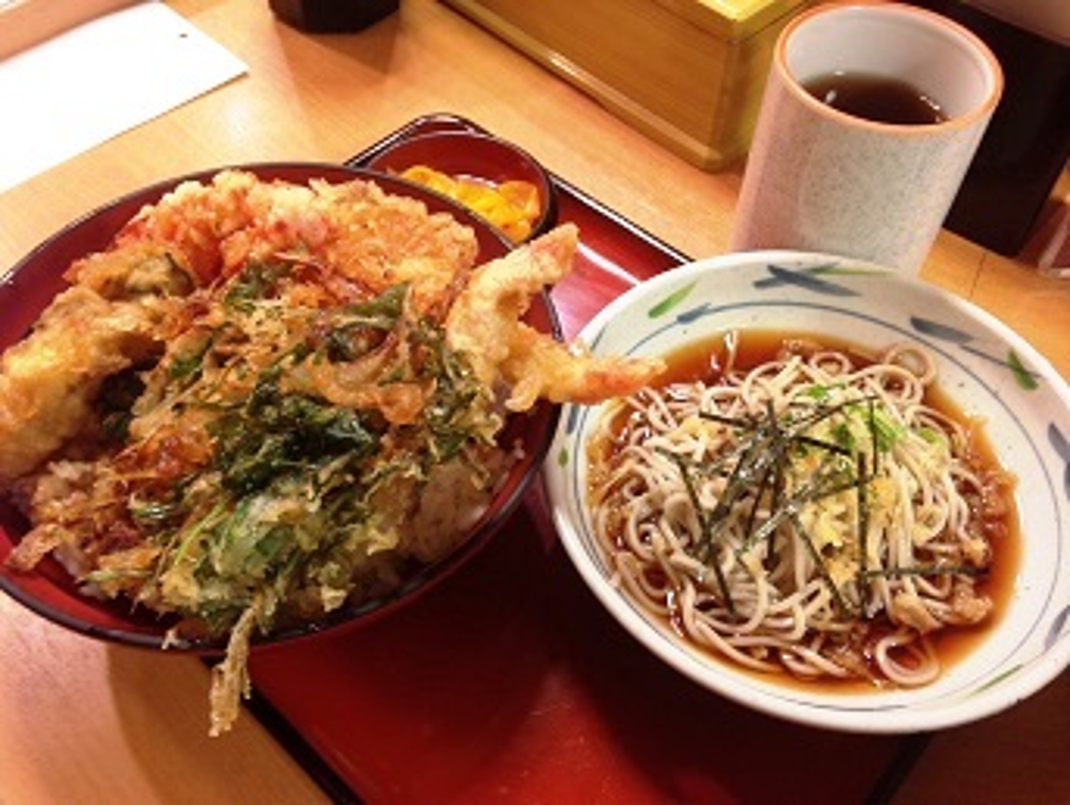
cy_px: 402
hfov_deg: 55.3
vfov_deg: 43.0
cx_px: 535
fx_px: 1021
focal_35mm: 33
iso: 80
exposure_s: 1/20
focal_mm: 4.12
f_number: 2.4
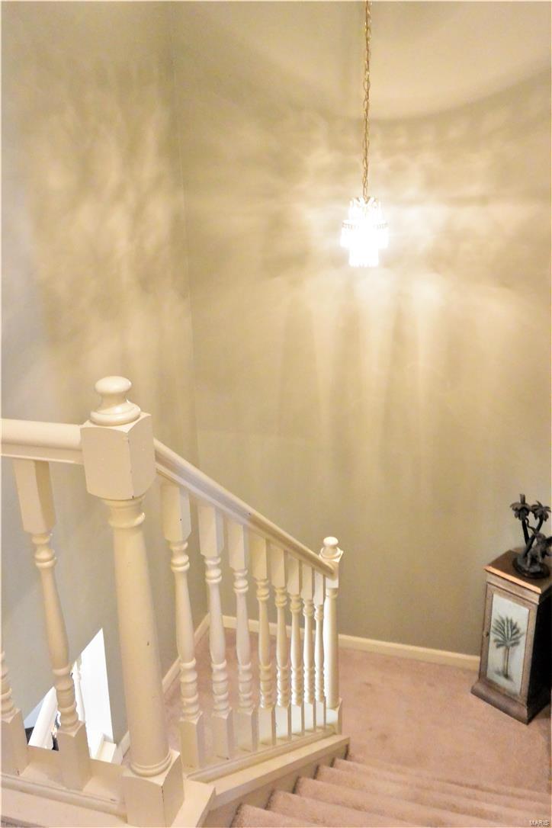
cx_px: 276
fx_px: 736
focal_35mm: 32
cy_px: 414
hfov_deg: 41.1
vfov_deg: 58.7
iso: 2800
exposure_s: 1/30
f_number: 3.8
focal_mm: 12.2
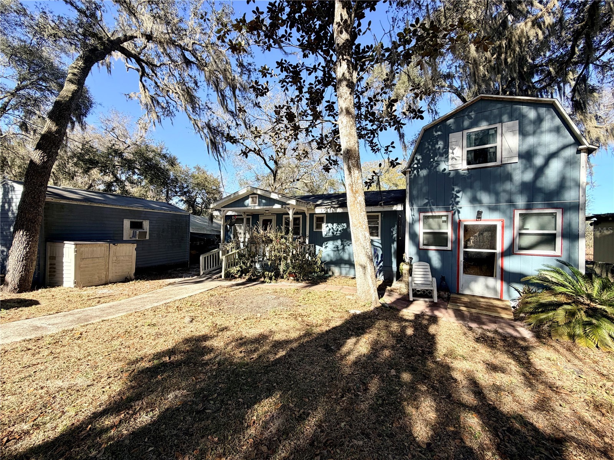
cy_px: 230
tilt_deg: +1.3
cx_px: 307
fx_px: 248
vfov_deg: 85.7
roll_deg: -0.1
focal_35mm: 14
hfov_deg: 102.1
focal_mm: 2.22
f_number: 2.2
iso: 40
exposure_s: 1/596
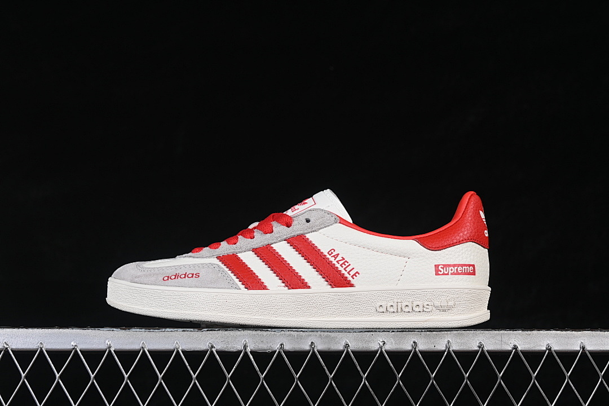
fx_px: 1269
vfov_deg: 18.2
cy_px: 203
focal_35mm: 75
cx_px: 304
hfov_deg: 27.0
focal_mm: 50
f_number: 8
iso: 160
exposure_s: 1/80
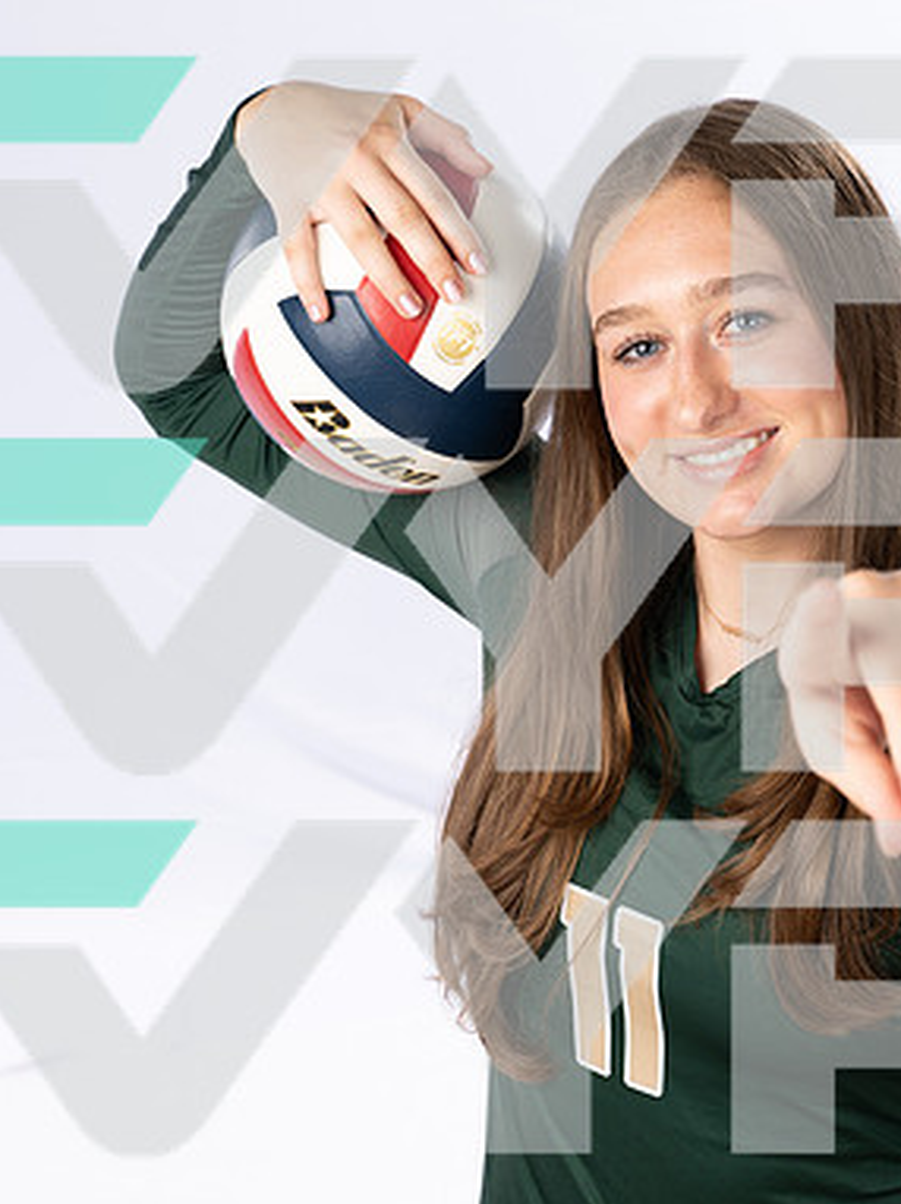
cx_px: 680
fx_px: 3301
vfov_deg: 20.7
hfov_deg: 15.5
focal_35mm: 95
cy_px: 607
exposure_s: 1/250
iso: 160
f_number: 6.3
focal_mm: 65
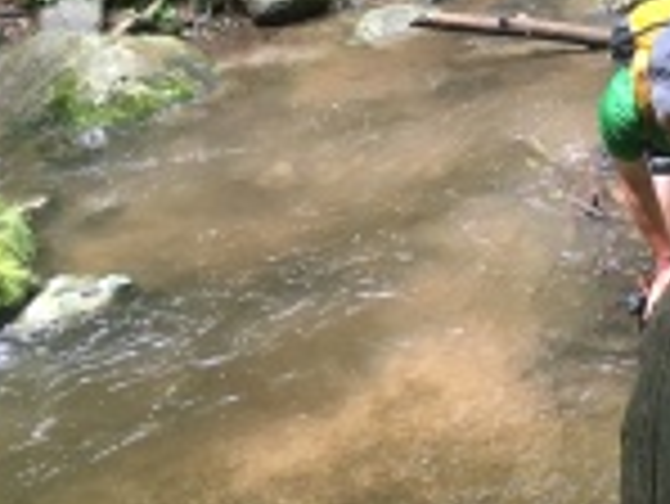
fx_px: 1375
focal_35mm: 71
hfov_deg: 25.2
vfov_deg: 20.2
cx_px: 755
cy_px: 14
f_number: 2.2
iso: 32
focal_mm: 4.15
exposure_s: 1/30
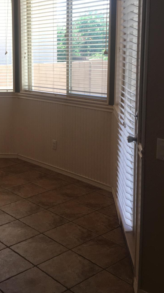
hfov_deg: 24.1
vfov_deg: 41.8
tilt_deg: -9.7
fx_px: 379
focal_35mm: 49
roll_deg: -0.4
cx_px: 34
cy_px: 111
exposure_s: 1/120
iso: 40
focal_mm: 4.15
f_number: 2.2
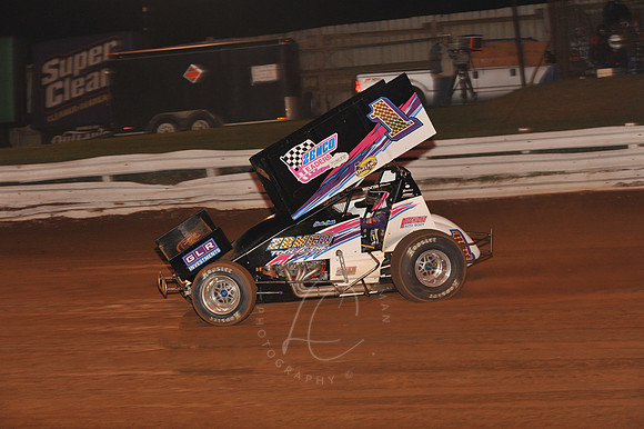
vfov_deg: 13.0
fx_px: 1877
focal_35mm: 105
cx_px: 322
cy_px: 214
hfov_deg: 19.5
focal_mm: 105
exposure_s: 1/320
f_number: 6.3
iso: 1250
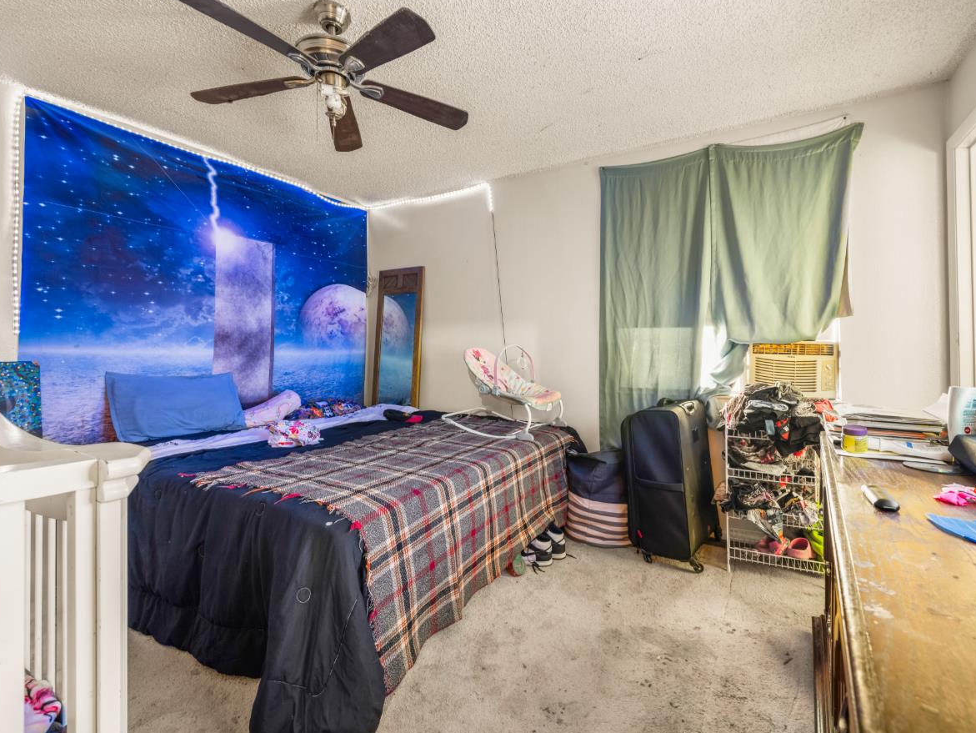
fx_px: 451
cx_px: 506
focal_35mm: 16
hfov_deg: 94.4
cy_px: 367
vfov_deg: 78.1
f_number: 5.6
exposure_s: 5
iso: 400
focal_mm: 13
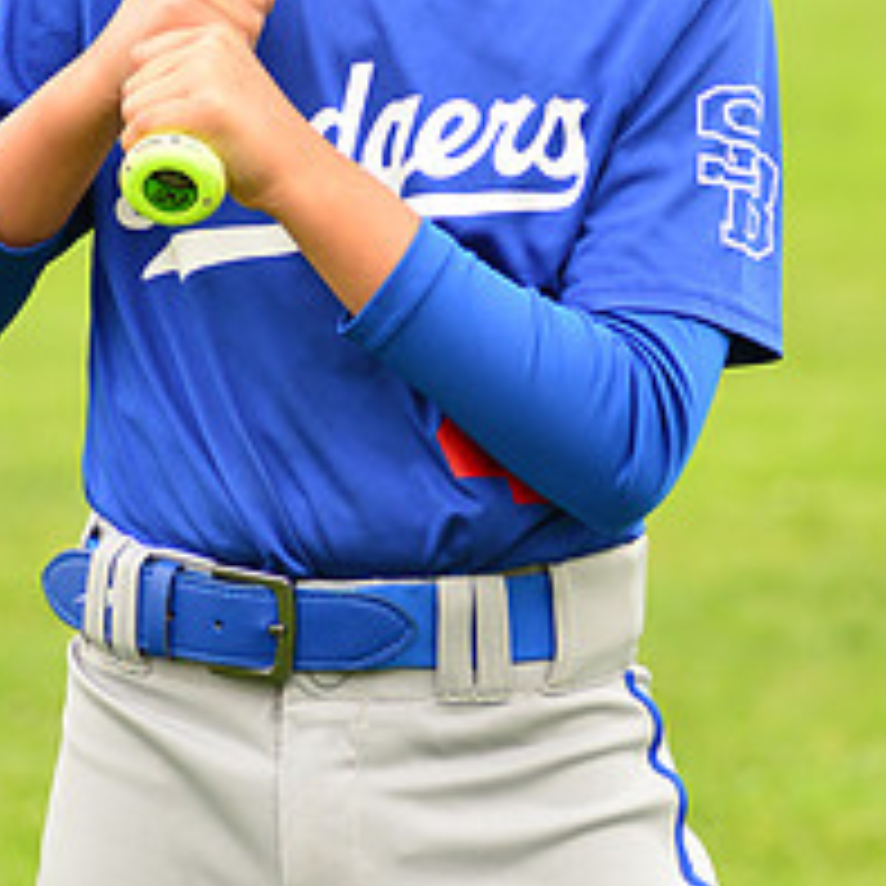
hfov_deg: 5.2
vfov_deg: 5.2
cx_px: 412
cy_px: -220
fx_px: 9788
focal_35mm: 338
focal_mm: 135
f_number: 5
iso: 160
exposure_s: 1/250
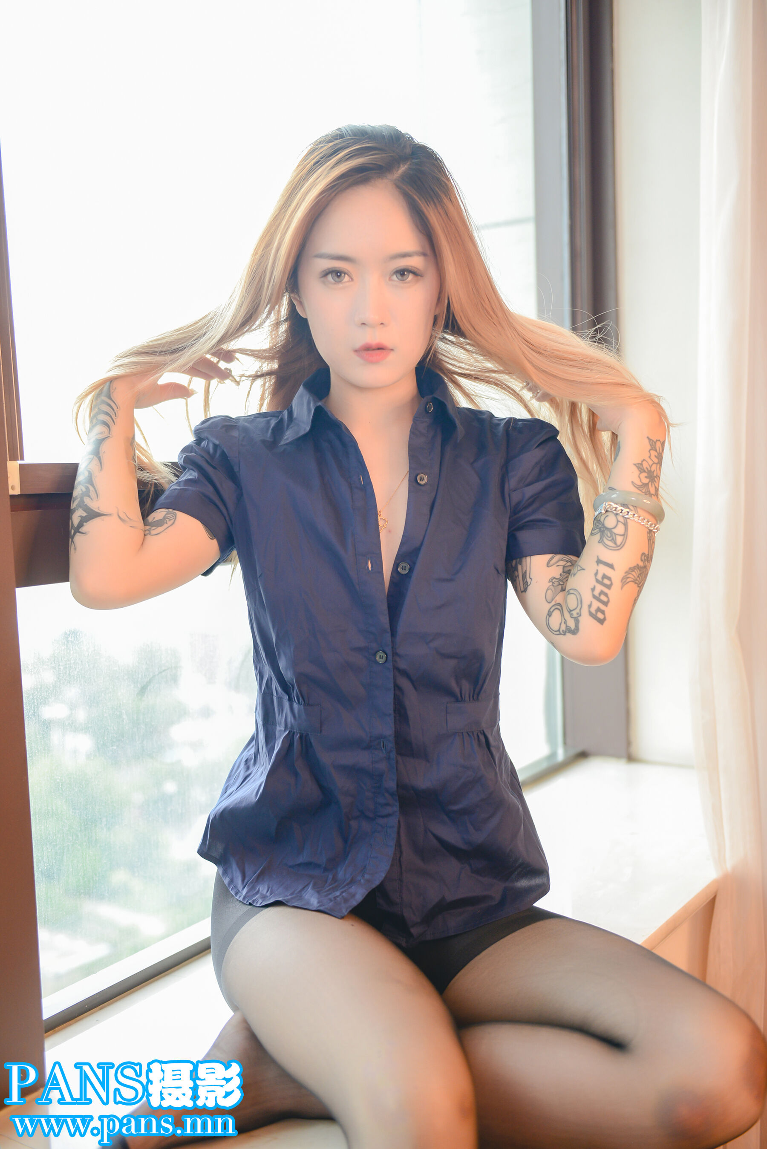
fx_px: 1149
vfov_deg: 53.1
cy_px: 574
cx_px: 384
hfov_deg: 36.9
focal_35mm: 36
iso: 640
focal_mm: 36
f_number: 2.8
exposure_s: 1/100
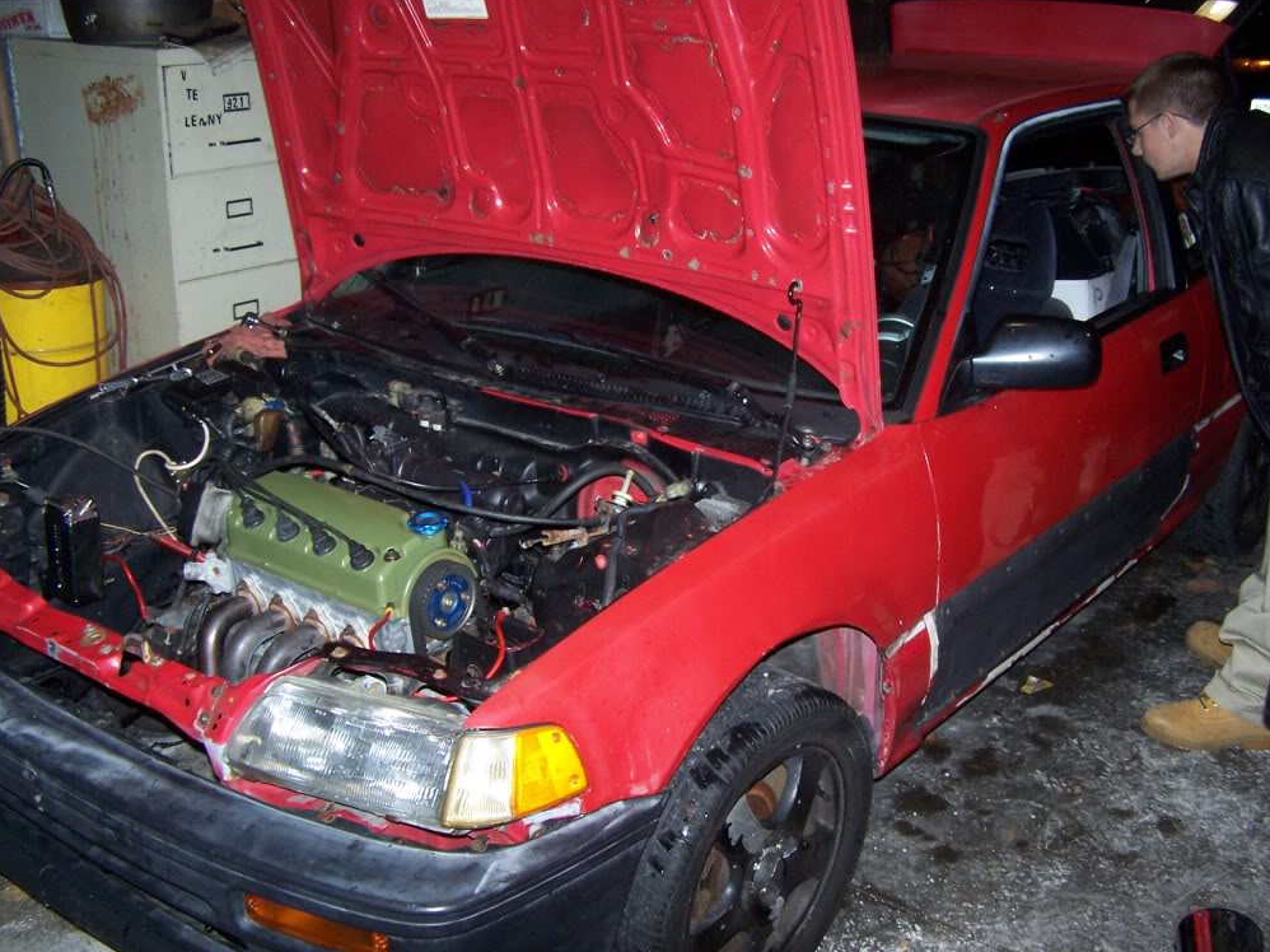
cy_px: 473
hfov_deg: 47.9
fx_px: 1430
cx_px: 630
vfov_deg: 36.8
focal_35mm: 39
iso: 140
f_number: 2.8
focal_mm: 6.3
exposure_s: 1/60
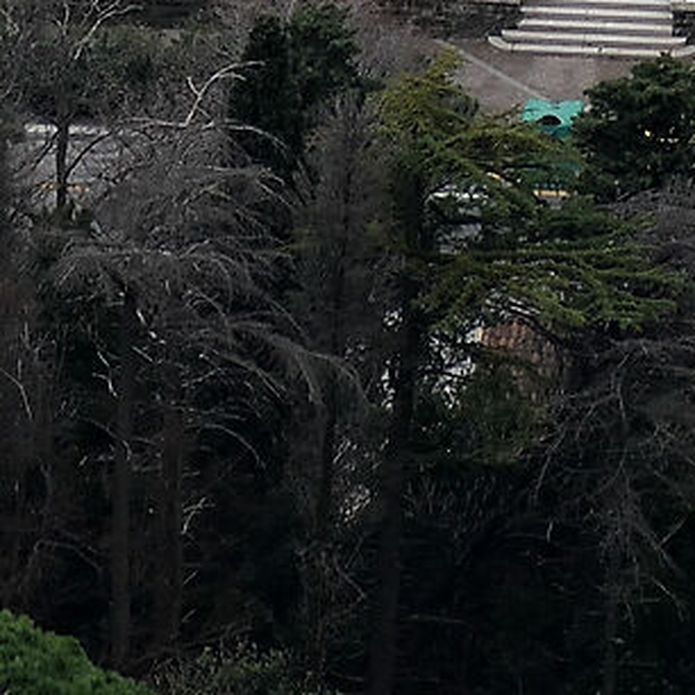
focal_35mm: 1199
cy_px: -904
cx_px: 799
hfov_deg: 1.5
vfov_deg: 1.5
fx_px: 27235
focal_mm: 120
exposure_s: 1/250
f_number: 8
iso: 100
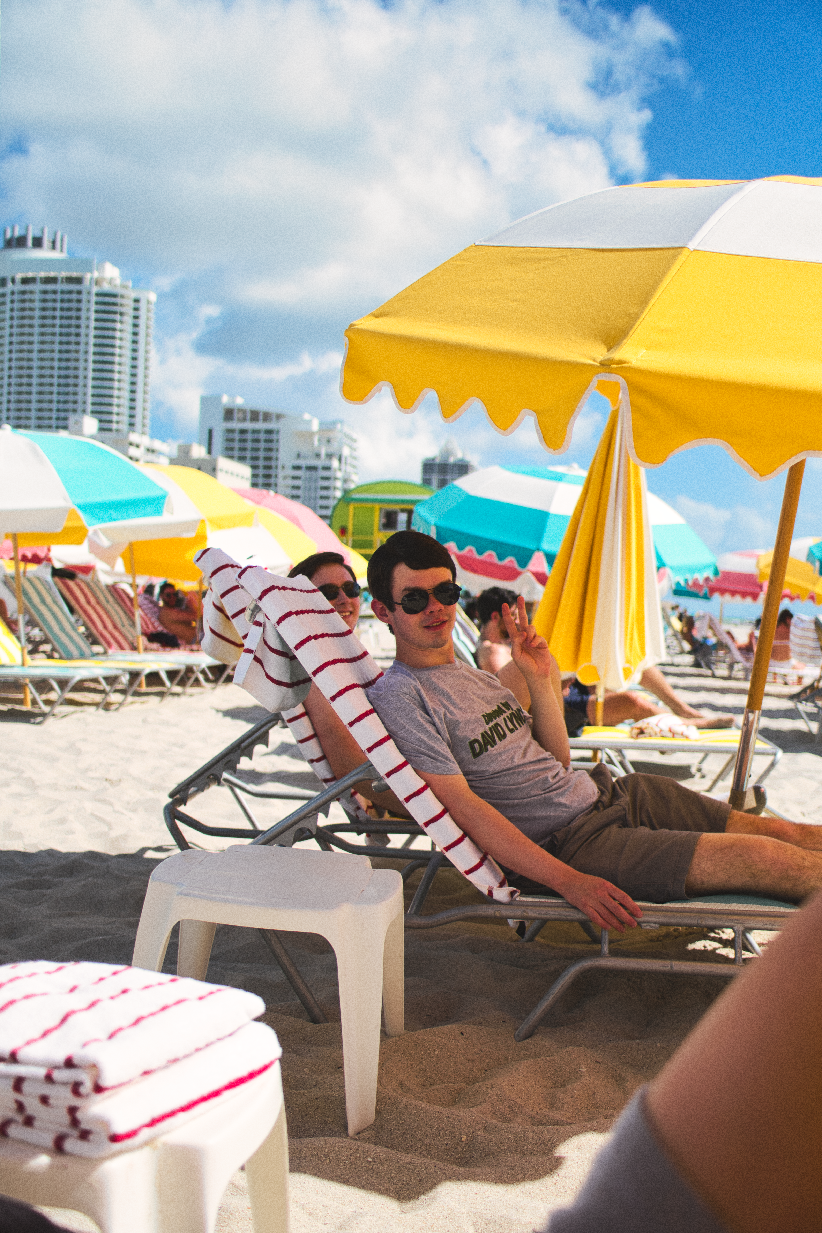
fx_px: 1233
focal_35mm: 36
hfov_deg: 36.9
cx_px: 411
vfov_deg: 53.1
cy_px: 616
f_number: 1.8
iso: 100
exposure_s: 1/4000
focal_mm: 24
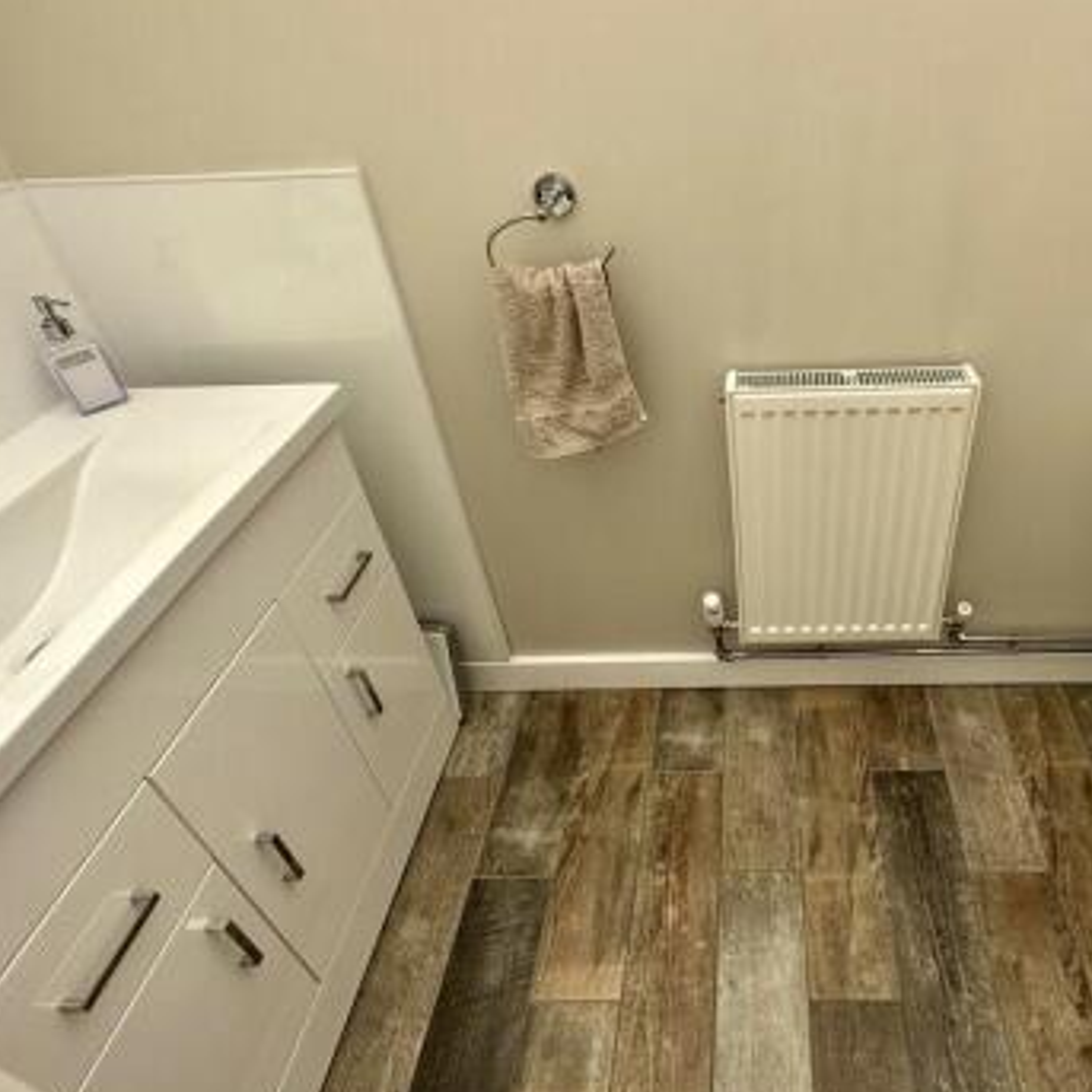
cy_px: 454
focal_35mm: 21
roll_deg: +1.2
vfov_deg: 71.6
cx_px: 750
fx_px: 749
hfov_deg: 69.6
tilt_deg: -35.9
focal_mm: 2.22
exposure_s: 1/682
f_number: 2.2
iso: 40
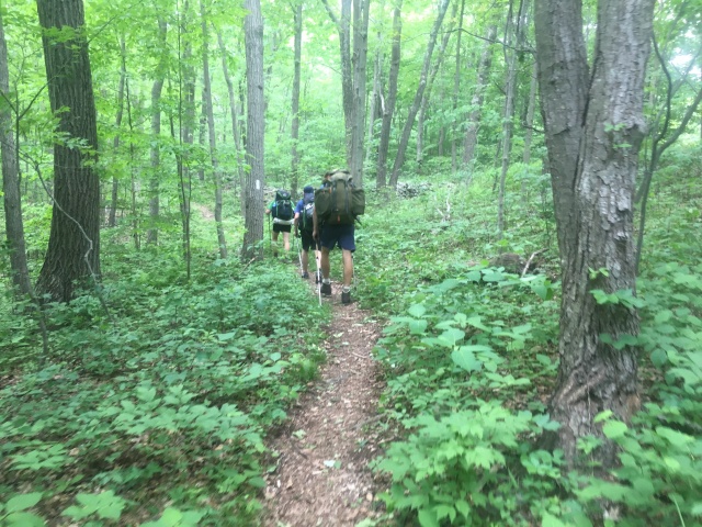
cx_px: 351
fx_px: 588
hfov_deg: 61.7
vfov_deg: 48.2
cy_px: 264
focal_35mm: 29
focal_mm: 4.15
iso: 64
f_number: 2.2
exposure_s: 1/30
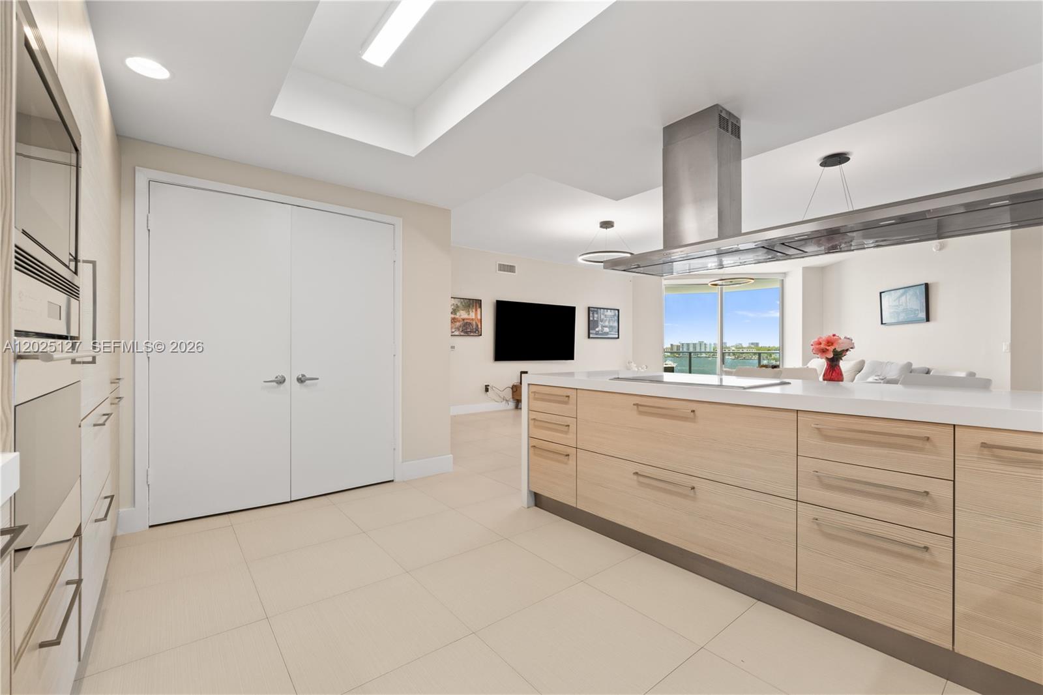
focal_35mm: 16
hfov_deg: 97.6
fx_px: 456
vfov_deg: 74.6
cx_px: 522
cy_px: 348
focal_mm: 10.5
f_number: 9
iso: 100
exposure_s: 1.3
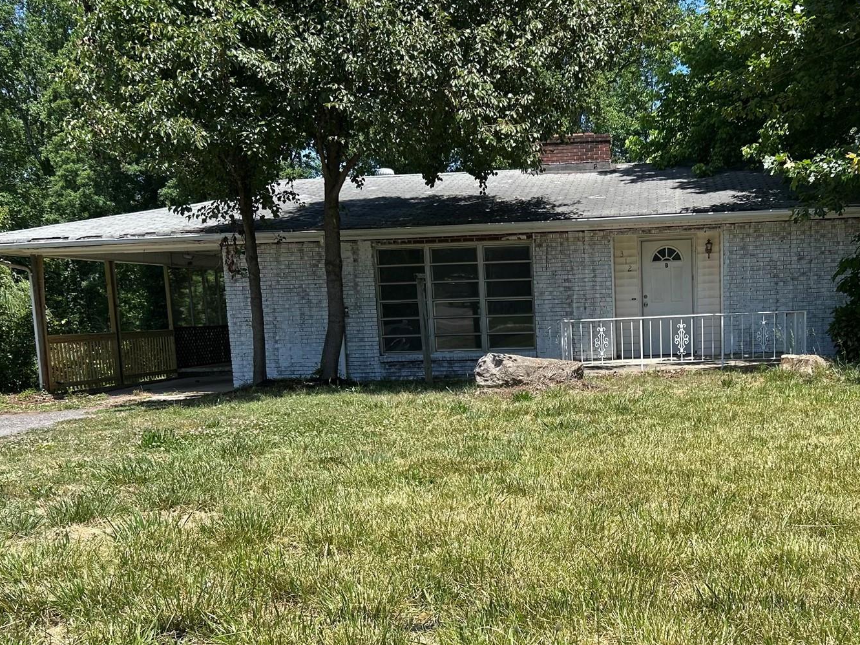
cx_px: 577
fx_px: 994
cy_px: 453
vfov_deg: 35.4
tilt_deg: -8.5
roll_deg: +2.8
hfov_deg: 46.0
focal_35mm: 40
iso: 50
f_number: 1.5
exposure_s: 1/2632
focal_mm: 5.7
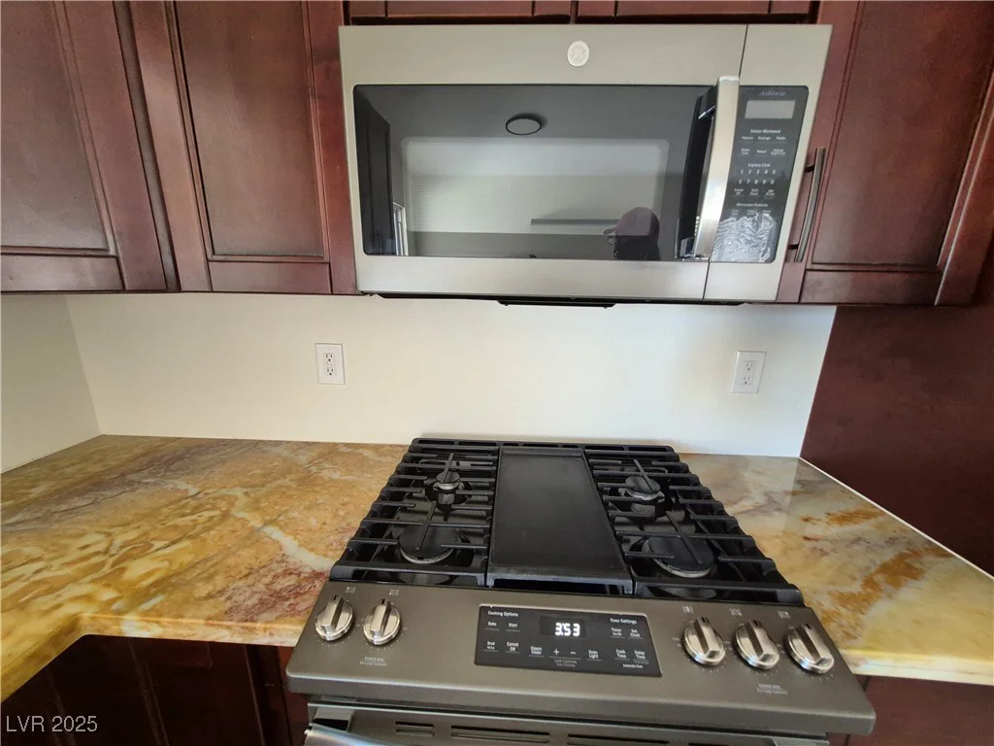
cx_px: 497
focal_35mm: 13
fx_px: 373
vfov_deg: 89.9
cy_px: 373
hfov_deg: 106.2
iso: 500
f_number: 2.2
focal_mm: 1.74
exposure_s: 1/60
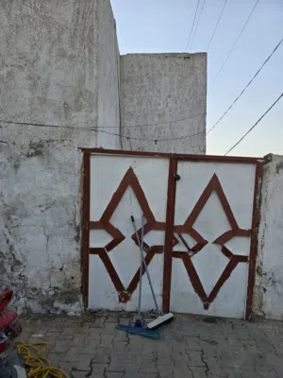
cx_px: 142
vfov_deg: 73.9
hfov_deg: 58.9
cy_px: 189
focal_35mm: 23
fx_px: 251
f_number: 1.7
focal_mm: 6.3
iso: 12
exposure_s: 1/346
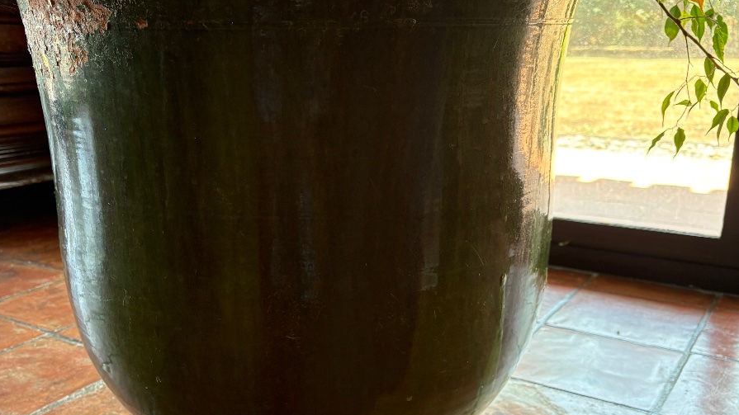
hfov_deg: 52.8
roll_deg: +0.7
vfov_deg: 31.1
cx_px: 368
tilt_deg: -16.0
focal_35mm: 38
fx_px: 744
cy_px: 256
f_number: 1.6
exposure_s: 1/81
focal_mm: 5.96
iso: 125
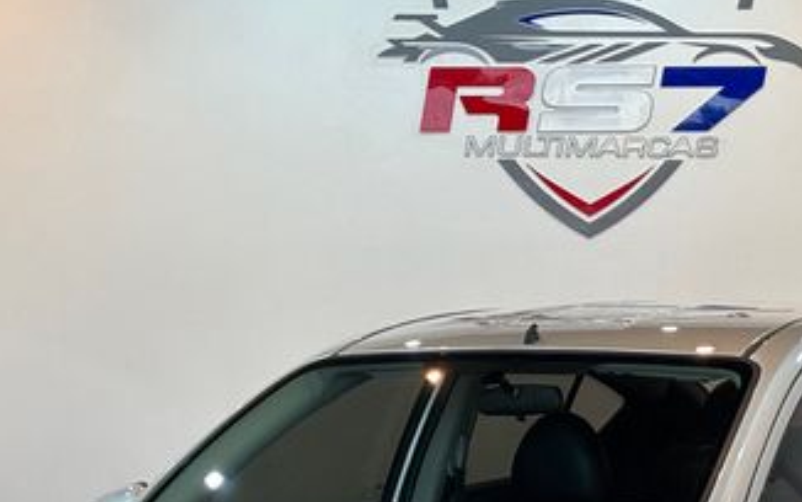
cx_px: 472
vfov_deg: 9.4
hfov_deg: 15.2
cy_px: 605
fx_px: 2995
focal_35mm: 137
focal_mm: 5.96
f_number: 1.6
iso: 25
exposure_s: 1/120
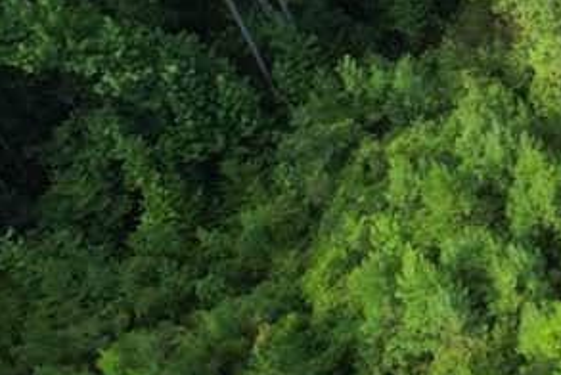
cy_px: -157
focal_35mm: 72
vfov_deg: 17.4
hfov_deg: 21.7
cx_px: 915
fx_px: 1123
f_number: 2.8
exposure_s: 1/1250
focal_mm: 8.38
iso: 130
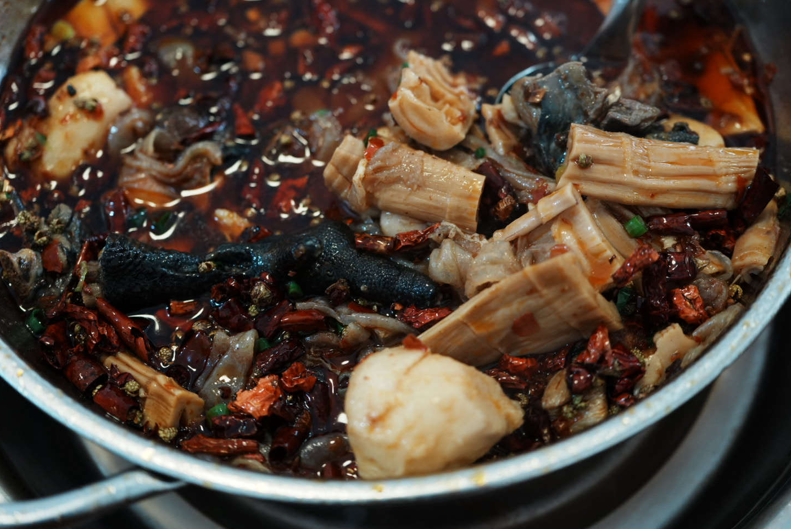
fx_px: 1012
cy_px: 244
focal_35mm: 46
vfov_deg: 29.3
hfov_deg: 42.7
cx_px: 416
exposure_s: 1/80
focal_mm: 41
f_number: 2.8
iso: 1250
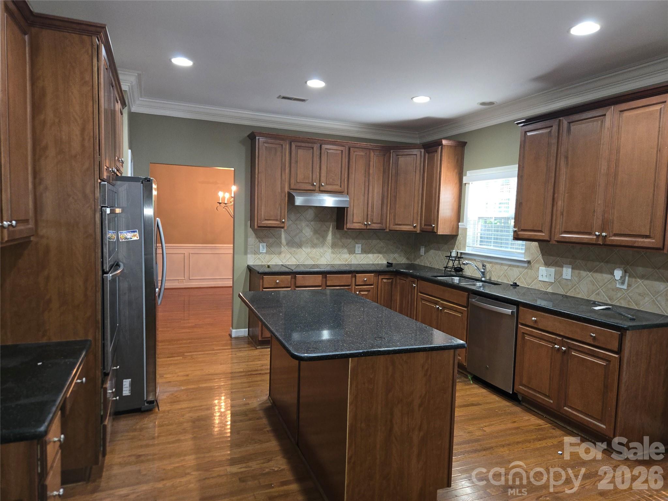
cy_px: 250
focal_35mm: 23
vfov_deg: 58.9
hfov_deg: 73.9
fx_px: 444
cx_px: 334
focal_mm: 5.4
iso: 125
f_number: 1.8
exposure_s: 1/20
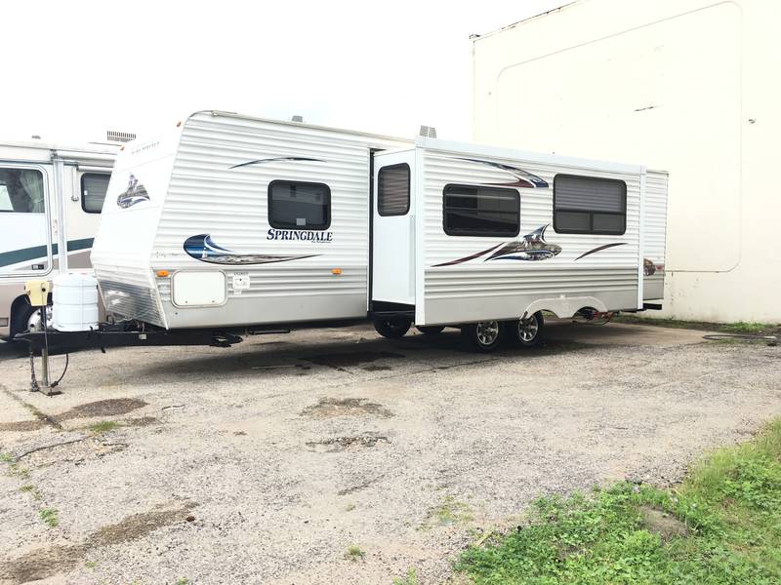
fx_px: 654
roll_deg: +0.9
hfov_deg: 61.7
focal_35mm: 29
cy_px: 292
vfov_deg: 48.2
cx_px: 390
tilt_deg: -1.4
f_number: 2.2
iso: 25
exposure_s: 1/434
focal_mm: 4.15
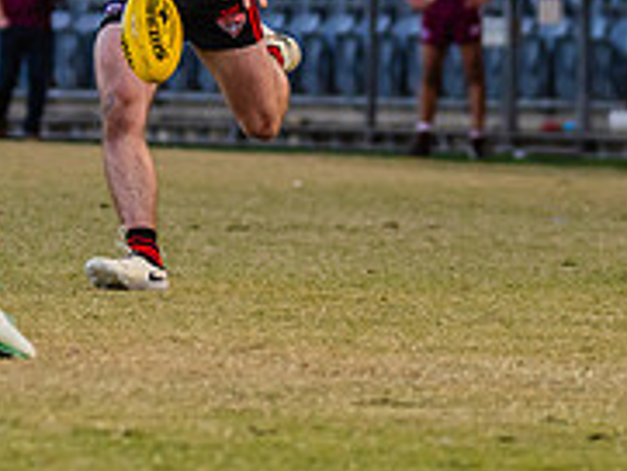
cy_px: -157
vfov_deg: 2.1
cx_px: 146
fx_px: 12760
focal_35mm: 704
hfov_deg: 2.8
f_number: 4
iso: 900
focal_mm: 195
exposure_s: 1/1250
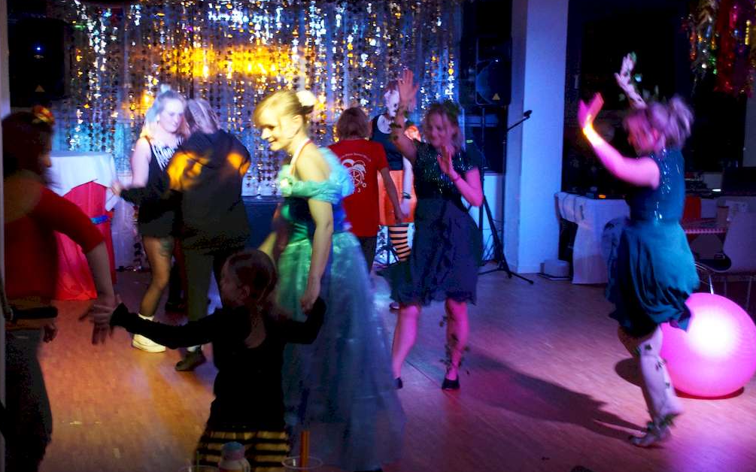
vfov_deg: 23.8
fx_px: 1123
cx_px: 377
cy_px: 234
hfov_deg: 37.2
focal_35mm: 55
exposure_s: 1/30
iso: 3200
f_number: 4.5
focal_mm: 35
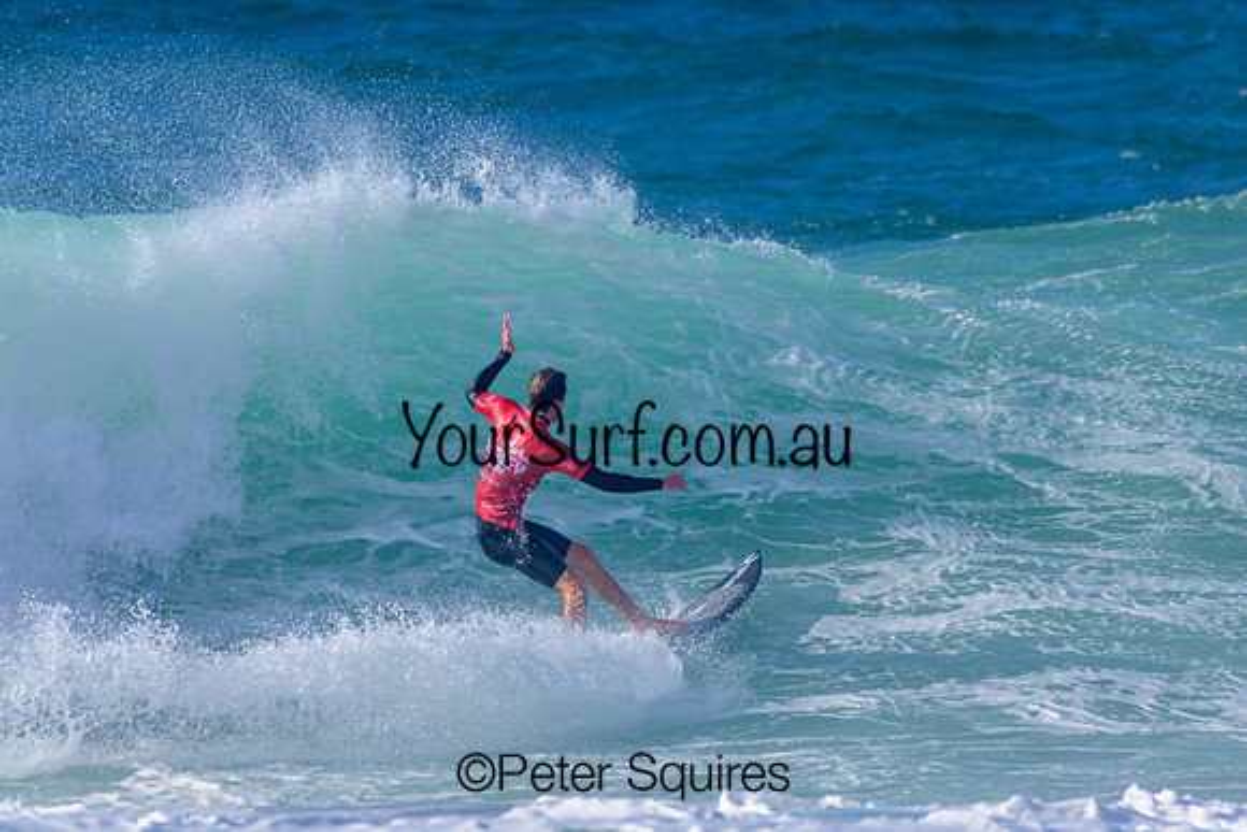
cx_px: 624
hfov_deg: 2.1
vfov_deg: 1.4
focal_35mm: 1000
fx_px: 34645
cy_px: 416
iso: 900
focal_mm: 1000
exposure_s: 1/2500
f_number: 11
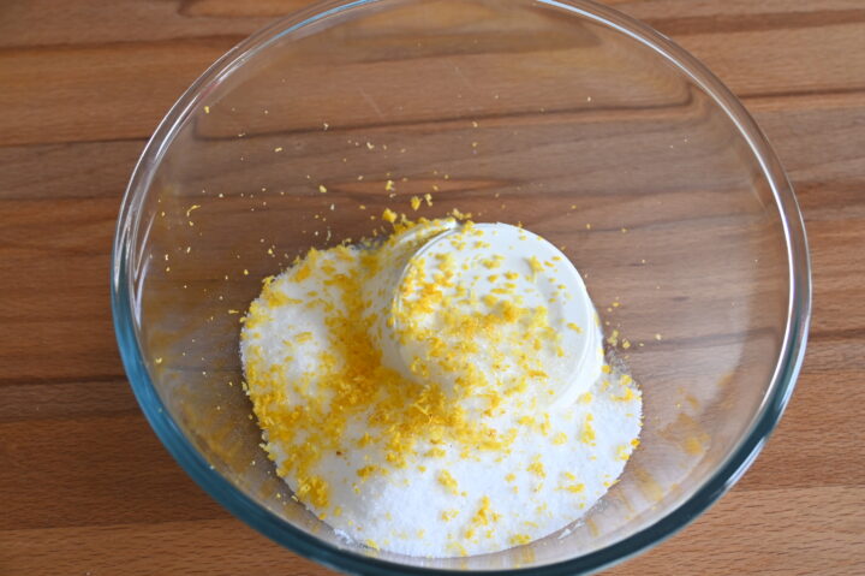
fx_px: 936
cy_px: 288
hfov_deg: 49.6
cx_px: 432
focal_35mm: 39
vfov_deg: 34.2
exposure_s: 1/60
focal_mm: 26.5
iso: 200
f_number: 5.6
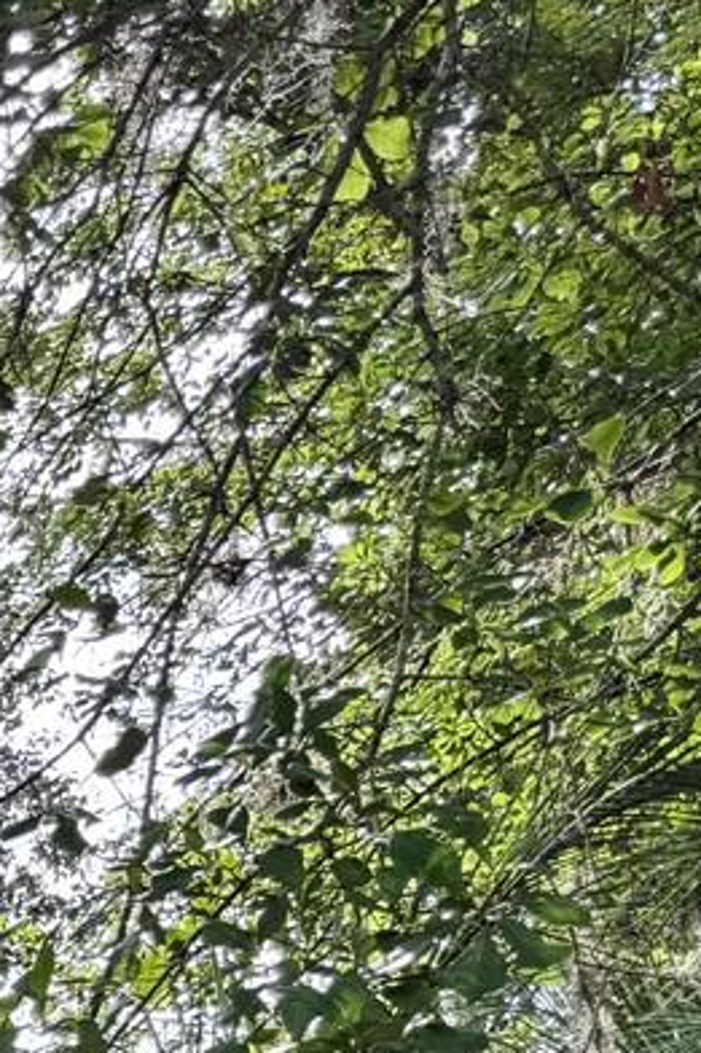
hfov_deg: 10.2
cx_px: -1343
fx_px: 2982
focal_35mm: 102
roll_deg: +0.4
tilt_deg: +6.0
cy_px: 1523
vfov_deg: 18.1
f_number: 1.78
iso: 80
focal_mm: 6.76
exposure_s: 1/402
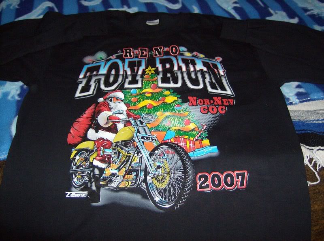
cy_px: 120
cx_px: 162
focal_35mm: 36
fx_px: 336
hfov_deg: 51.5
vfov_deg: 39.5
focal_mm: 6
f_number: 2.8
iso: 200
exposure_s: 1/60
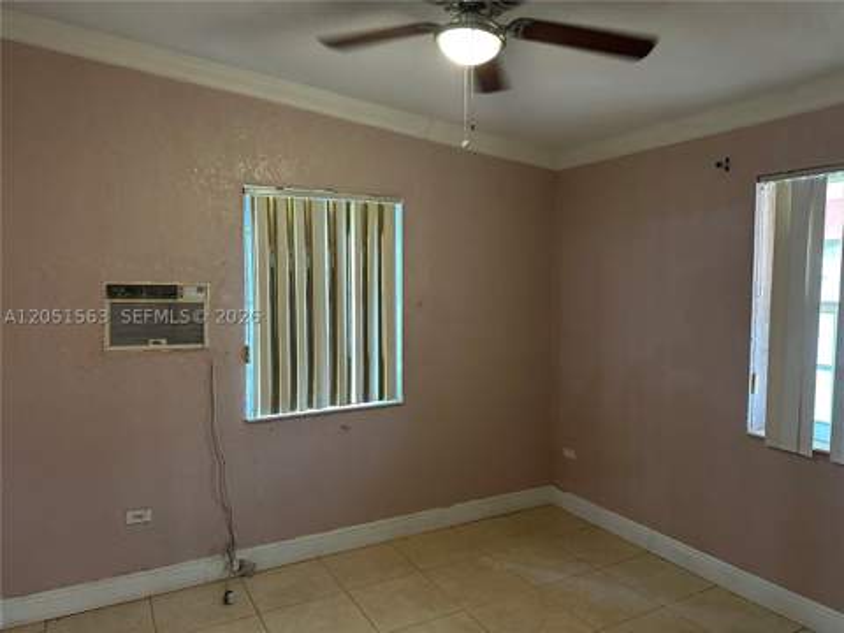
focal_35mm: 24
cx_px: 422
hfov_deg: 71.6
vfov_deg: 56.8
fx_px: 585
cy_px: 316
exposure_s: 1/60
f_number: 1.78
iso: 640
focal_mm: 6.86
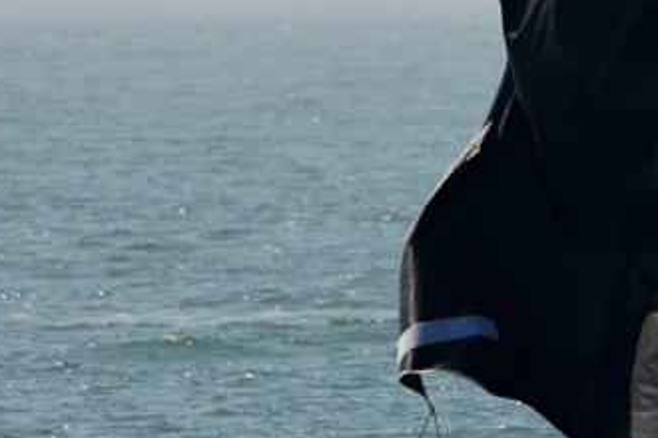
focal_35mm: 3105
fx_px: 56748
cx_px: 1280
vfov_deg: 0.4
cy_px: 674
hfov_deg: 0.7
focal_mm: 500
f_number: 14
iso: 100
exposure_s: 1/500
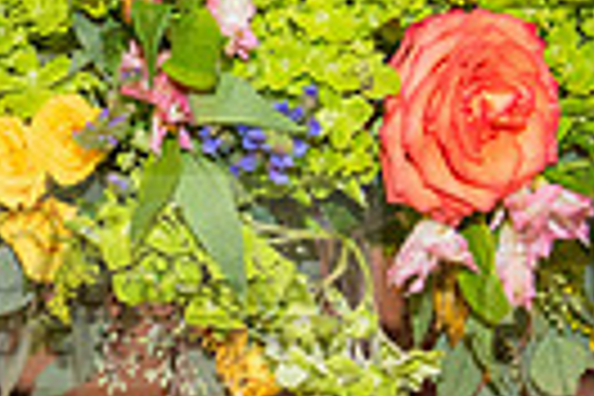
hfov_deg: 13.2
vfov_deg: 8.9
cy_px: 281
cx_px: 0
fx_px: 2541
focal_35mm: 154
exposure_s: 1/200
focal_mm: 35
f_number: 2.8
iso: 1000
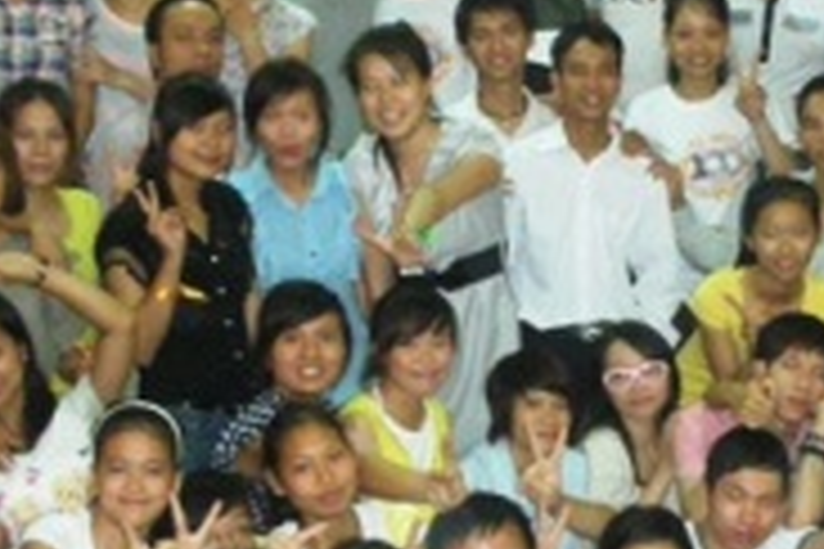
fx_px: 2037
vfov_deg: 15.4
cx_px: 527
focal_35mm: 89
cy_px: 306
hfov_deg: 22.8
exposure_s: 1/60
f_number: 2.8
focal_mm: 5.8
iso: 480
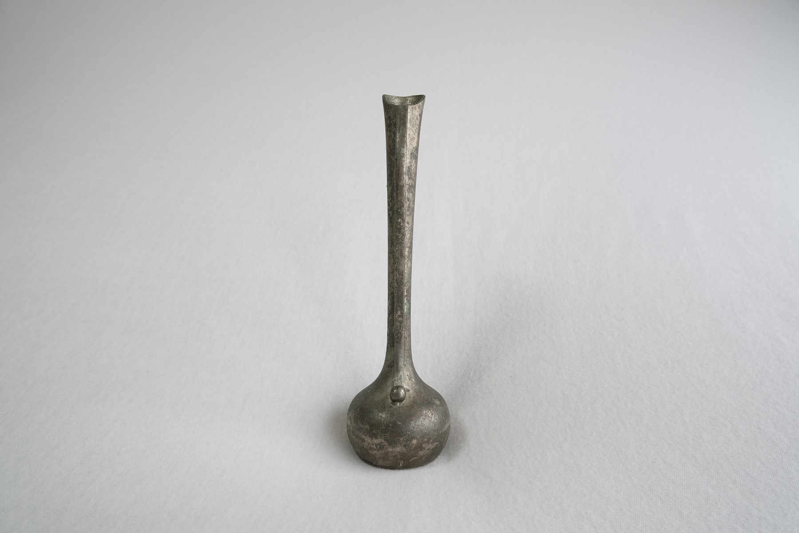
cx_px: 400
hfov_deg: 76.1
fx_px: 510
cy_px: 266
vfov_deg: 55.1
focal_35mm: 23
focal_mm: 15
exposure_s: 1/20
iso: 320
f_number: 7.1
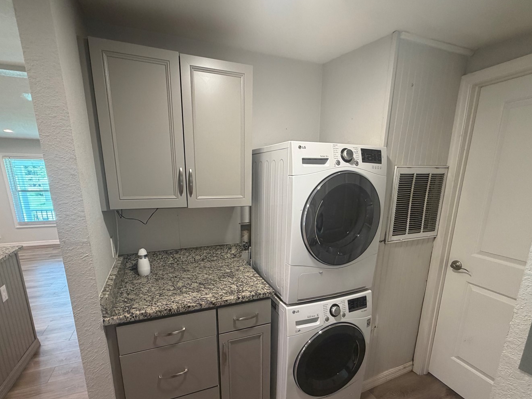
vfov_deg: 74.0
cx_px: 264
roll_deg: -1.0
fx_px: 261
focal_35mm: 17
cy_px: 236
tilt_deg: -13.2
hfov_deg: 91.0
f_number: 2.2
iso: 250
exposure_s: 1/60
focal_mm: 2.22
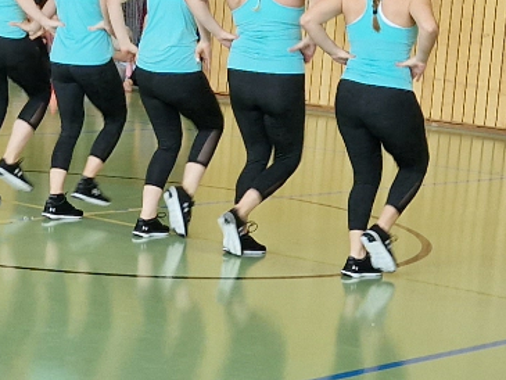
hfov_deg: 15.1
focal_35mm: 129
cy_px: 196
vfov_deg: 11.5
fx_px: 1886
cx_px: 64
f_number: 1.8
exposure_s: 1/100
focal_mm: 5.4
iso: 64
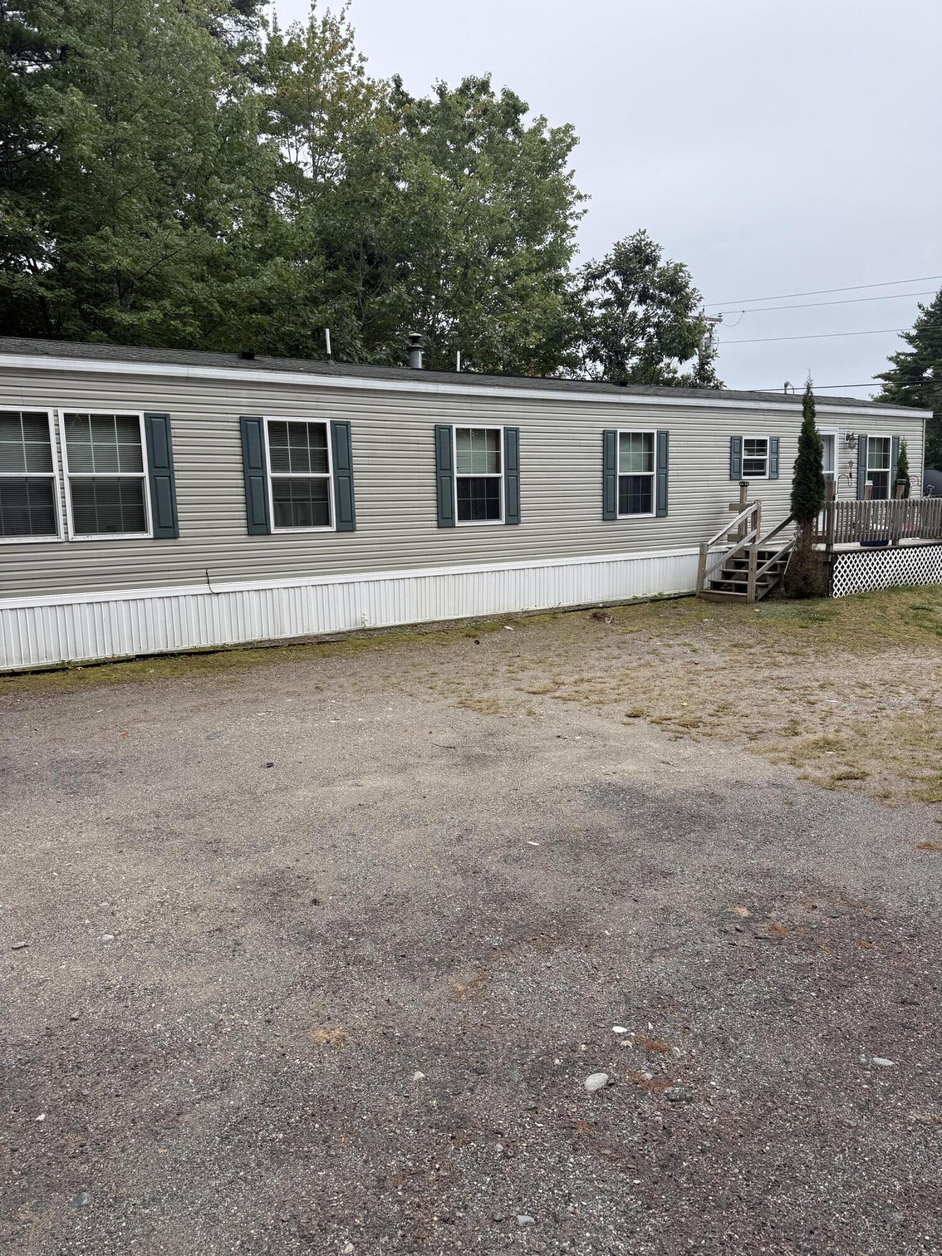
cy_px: 628
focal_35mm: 24
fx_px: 871
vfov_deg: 71.6
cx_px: 471
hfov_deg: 56.8
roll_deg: -0.1
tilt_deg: -5.7
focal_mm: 6.76
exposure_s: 1/649
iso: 80
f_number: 1.78
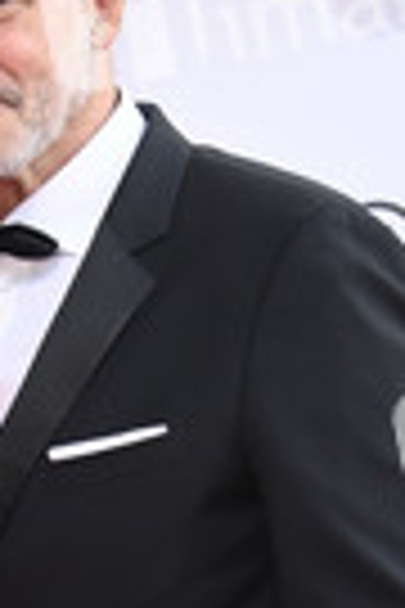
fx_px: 4910
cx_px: -144
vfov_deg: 7.0
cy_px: 662
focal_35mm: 291
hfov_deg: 4.7
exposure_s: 1/250
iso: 640
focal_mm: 98
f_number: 5.6
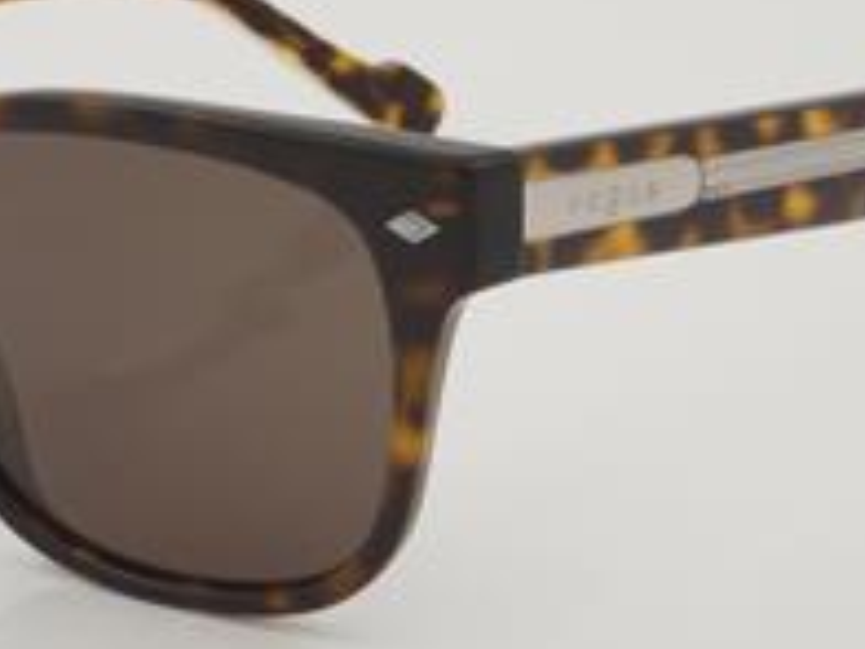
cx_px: 300
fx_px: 3673
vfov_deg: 10.1
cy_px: 274
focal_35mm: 147
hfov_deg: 13.4
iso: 100
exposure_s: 1/3
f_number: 32
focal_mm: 50
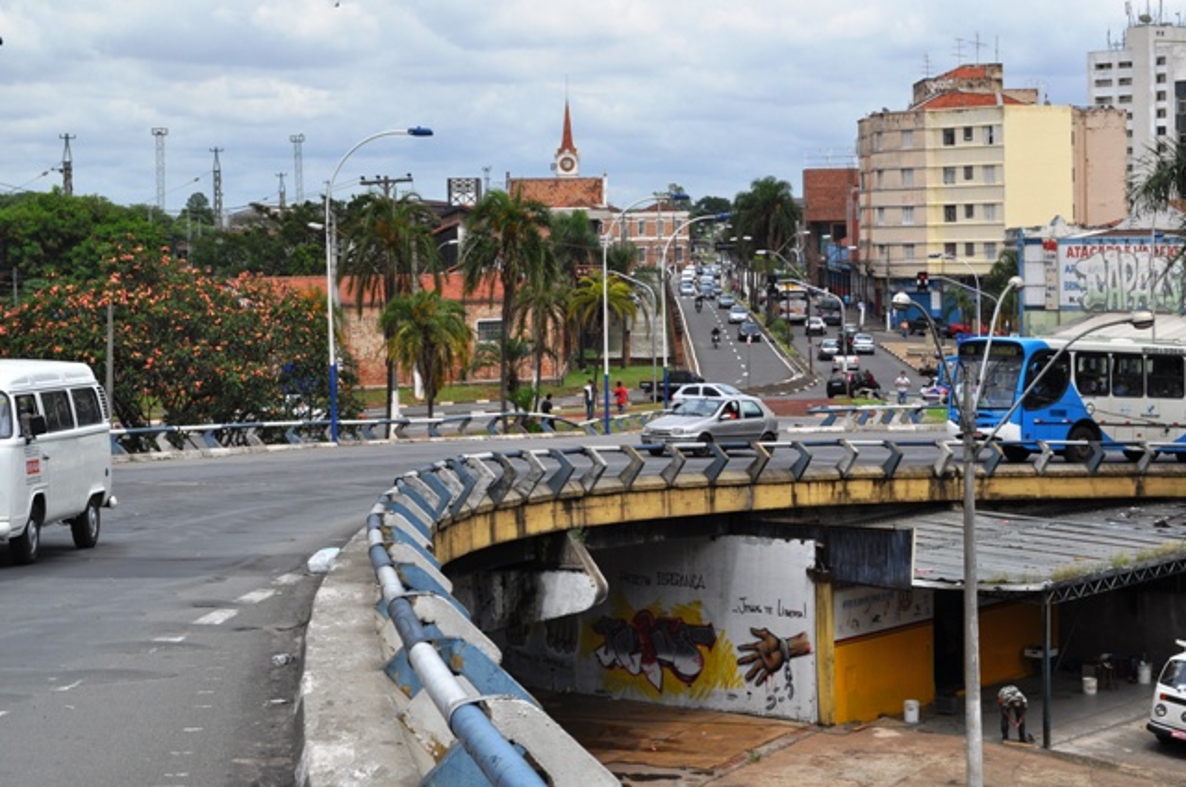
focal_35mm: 82
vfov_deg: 16.5
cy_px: 394
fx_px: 2714
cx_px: 593
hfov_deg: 24.6
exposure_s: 1/400
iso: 200
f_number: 10
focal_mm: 55
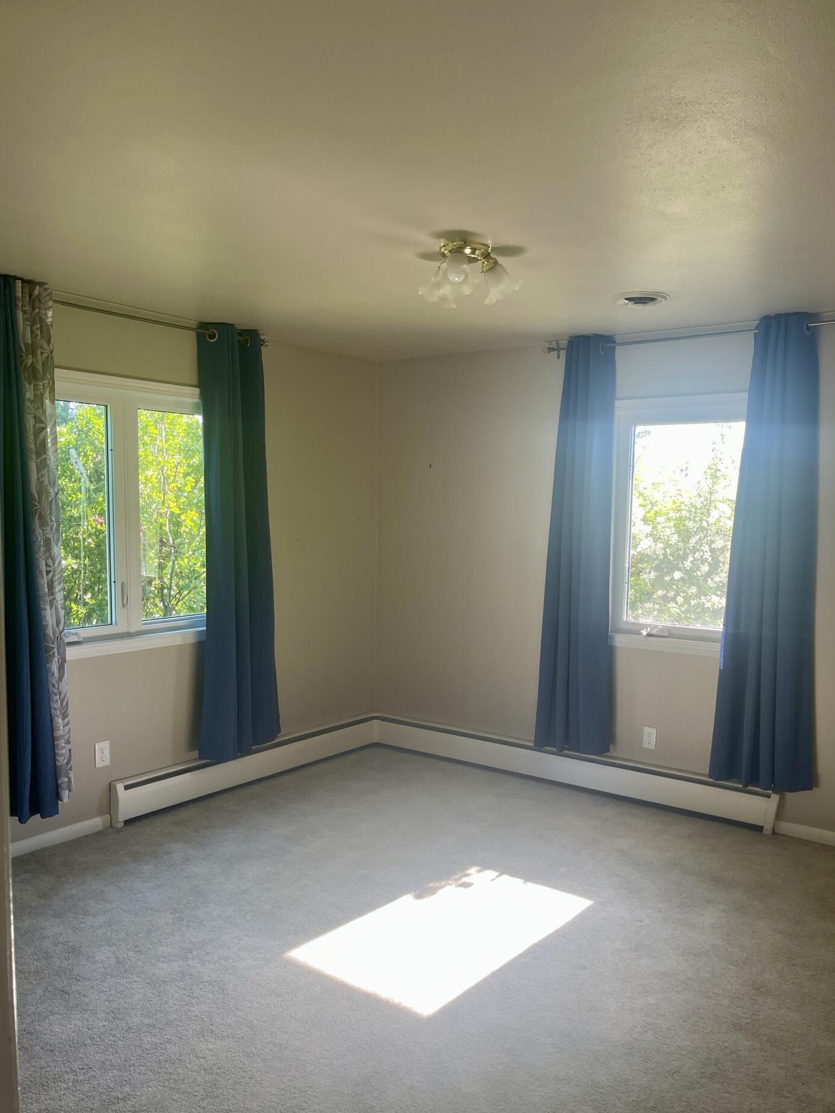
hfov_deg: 51.3
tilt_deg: -6.9
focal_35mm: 27
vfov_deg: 65.3
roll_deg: -1.3
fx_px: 868
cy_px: 585
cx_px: 437
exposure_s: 1/121
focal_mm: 5.1
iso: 100
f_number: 1.6
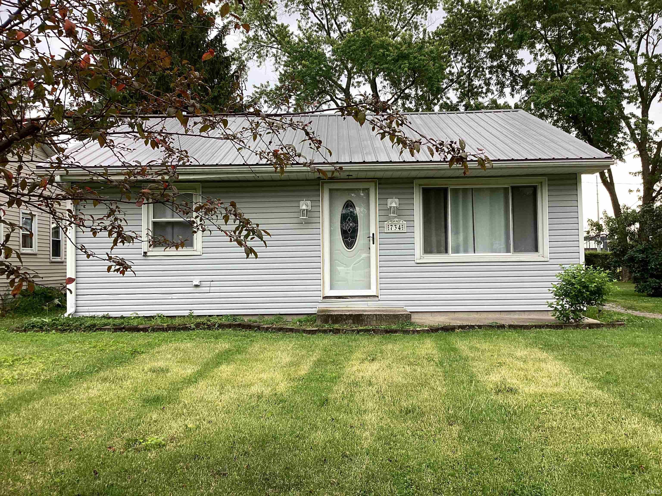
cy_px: 248
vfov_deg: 45.4
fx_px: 593
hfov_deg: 58.4
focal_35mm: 31
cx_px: 331
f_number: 2.4
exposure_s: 1/222
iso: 25
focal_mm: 3.3
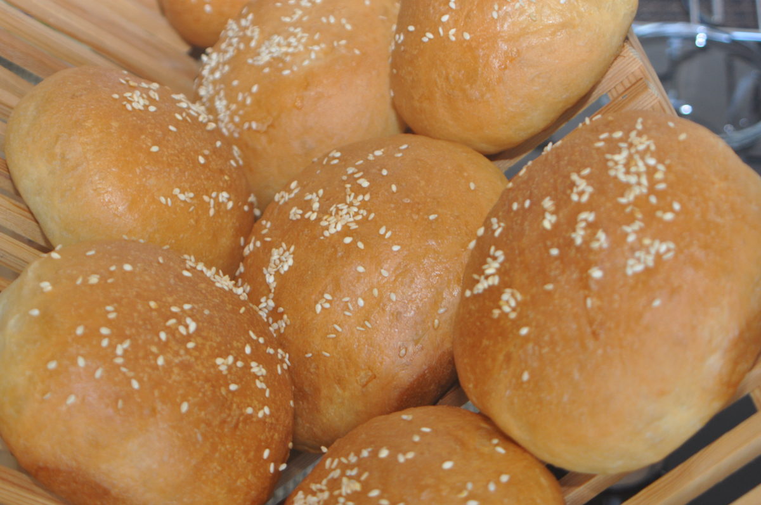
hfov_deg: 38.9
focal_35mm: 51
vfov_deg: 26.4
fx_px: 1077
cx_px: 380
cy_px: 252
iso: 560
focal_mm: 34
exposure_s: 1/60
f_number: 4
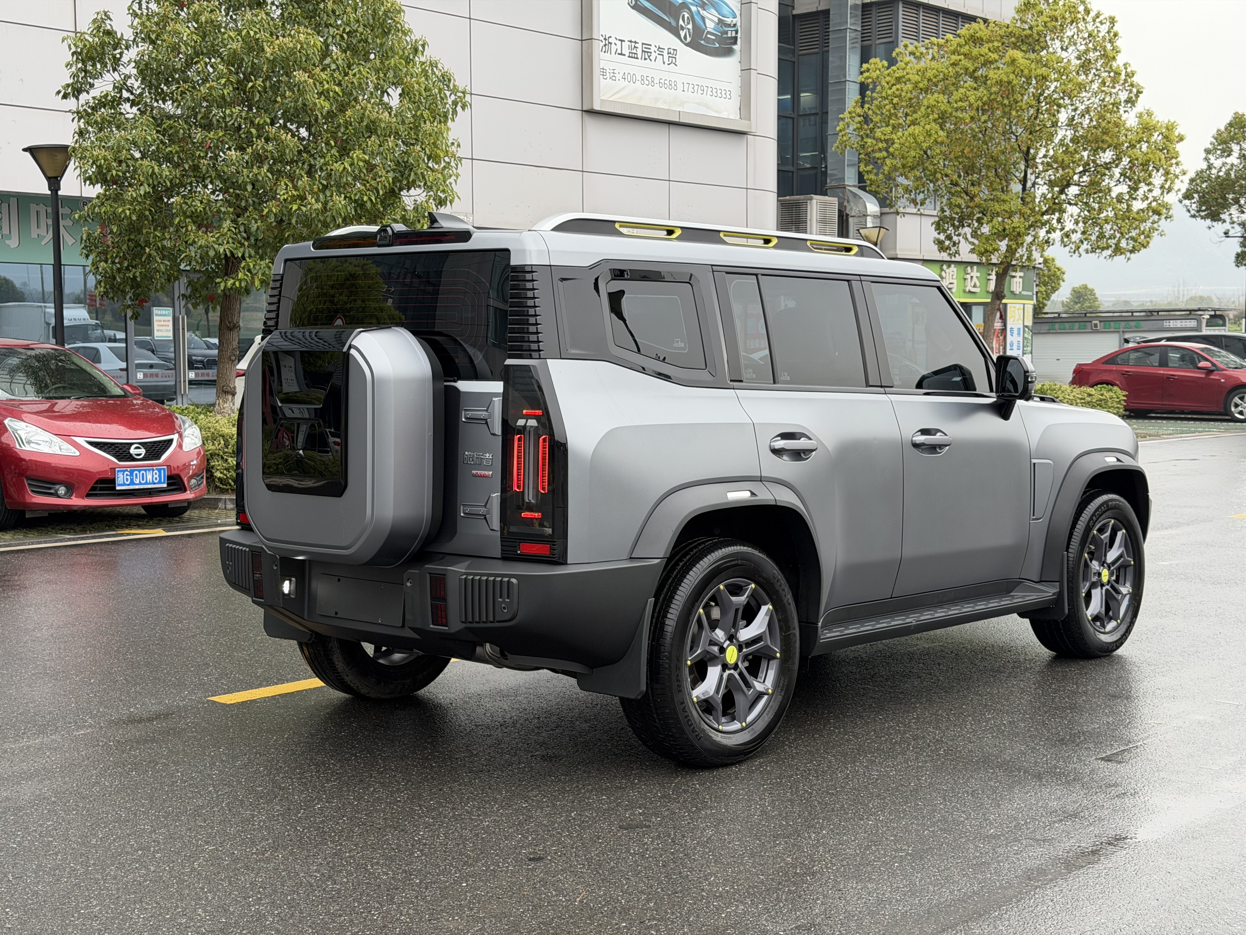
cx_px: 623
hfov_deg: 39.7
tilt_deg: -3.0
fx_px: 1728
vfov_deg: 30.3
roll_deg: +1.2
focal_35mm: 48
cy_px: 468
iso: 50
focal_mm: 6.76
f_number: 1.78
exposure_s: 1/121
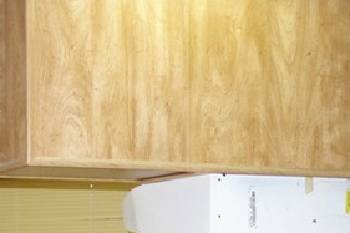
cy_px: 342
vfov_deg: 12.8
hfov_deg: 19.9
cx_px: 87
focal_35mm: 102
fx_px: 991
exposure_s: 1/30
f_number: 1.8
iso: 250
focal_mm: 10.4
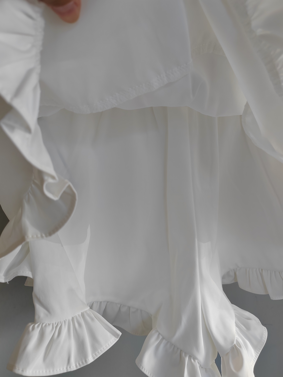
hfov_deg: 51.4
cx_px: 142
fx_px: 294
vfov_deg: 65.3
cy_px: 188
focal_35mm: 27
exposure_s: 1/100
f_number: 1.9
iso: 125
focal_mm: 5.52
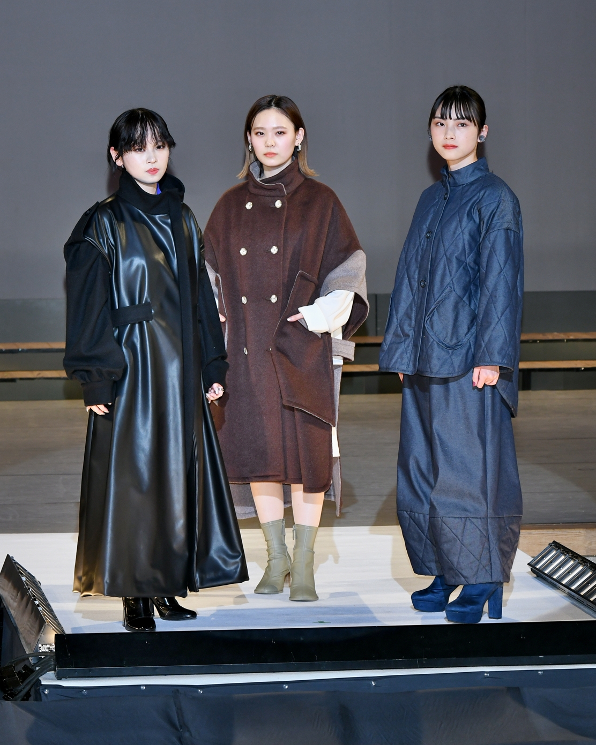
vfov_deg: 10.5
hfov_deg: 8.4
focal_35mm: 185
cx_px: 272
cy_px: 260
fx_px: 4073
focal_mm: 95
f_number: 5.6
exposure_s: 1/250
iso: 800
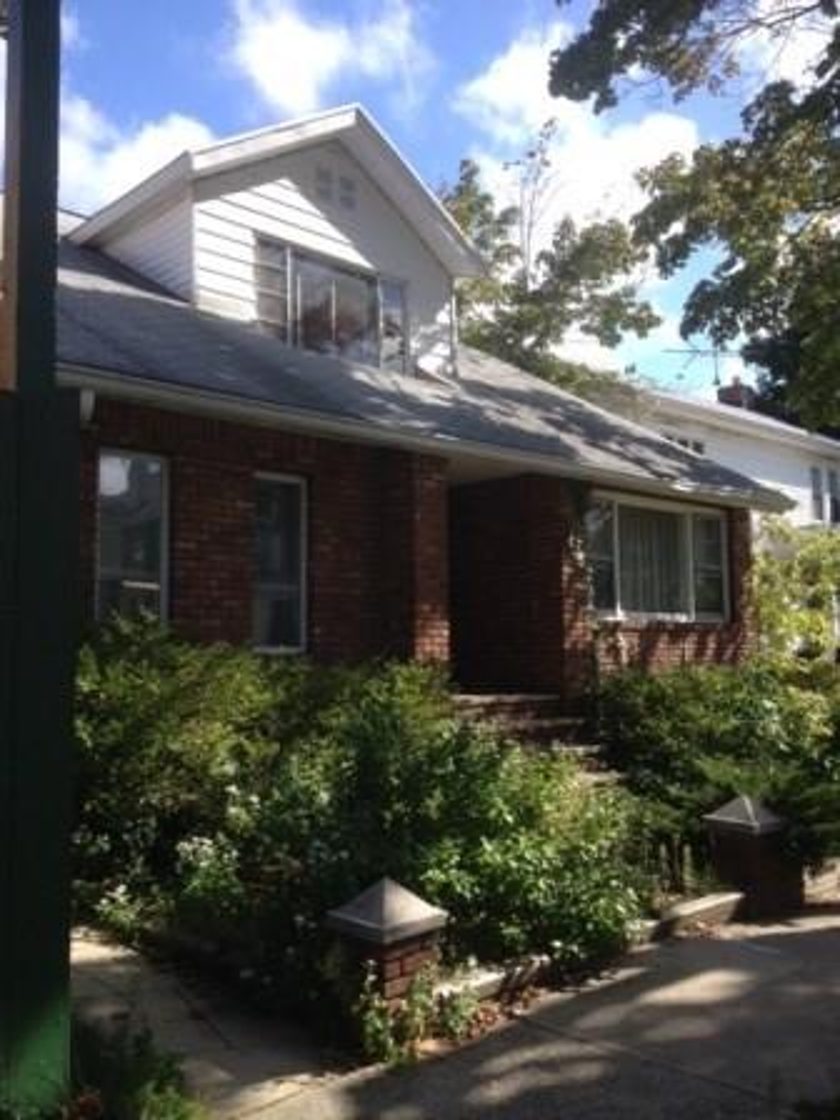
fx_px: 1132
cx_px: 420
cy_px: 560
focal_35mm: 35
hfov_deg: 40.7
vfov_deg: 52.6
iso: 50
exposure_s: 1/849
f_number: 2.4
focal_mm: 4.28
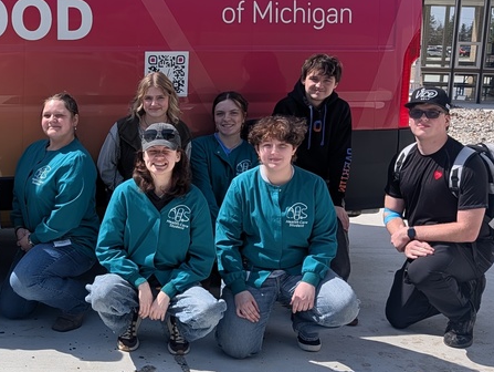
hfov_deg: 33.2
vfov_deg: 26.6
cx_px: 55
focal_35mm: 55
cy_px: 168
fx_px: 786
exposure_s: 1/1294
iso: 18
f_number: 1.68
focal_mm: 6.9
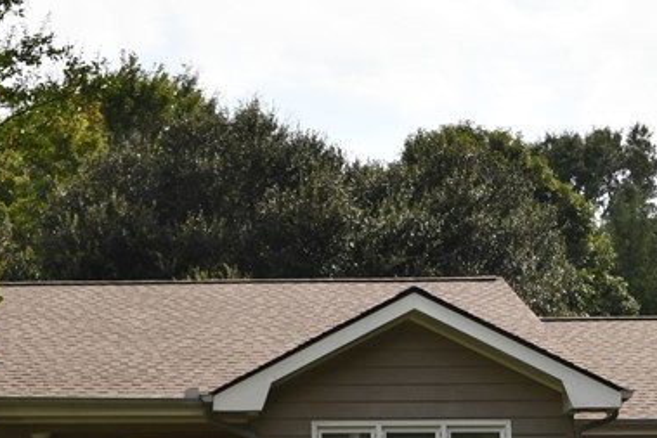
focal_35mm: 63
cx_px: 309
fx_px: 1150
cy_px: 447
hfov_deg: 31.9
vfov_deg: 20.8
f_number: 10
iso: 100
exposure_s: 1/250
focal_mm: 15
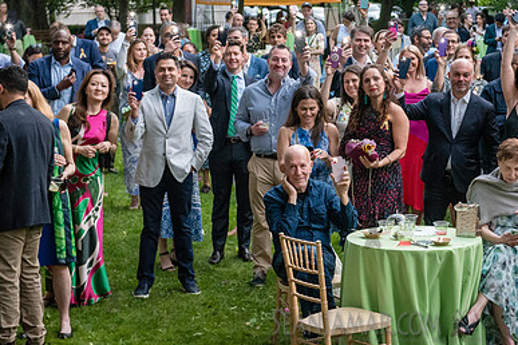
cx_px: 372
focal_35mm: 93
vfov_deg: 14.7
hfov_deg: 21.8
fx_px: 1338
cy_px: 96
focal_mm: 62
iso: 4000
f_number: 3.5
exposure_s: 1/500
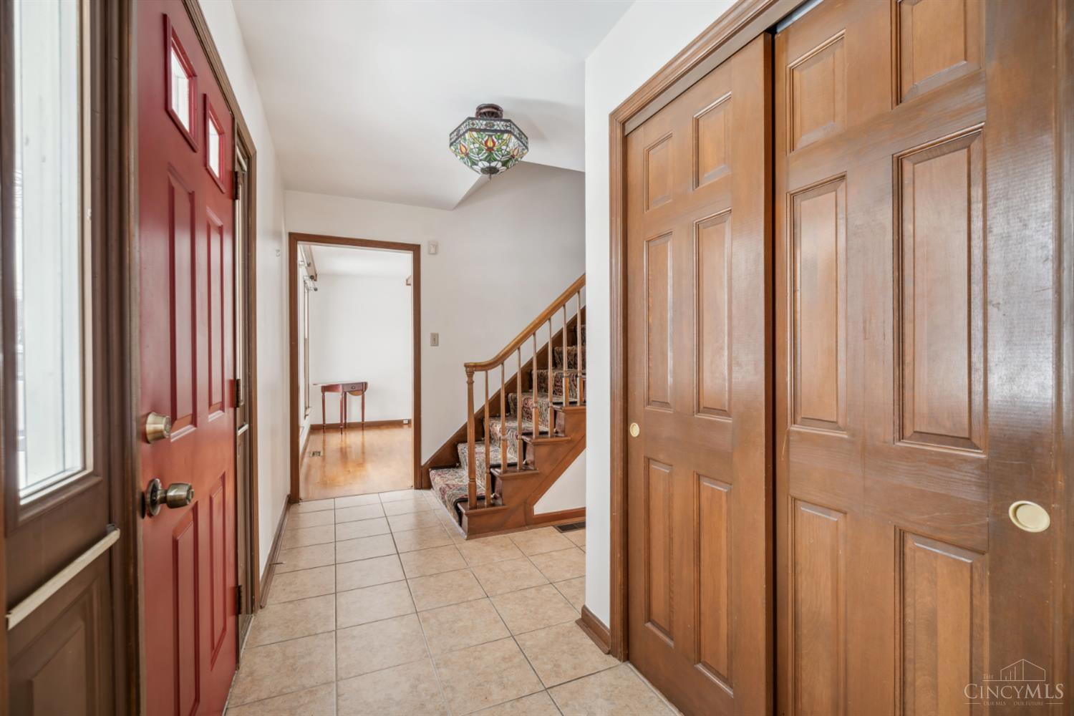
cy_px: 358
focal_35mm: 15
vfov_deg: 77.3
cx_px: 537
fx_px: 447
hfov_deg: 100.4
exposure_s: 1/1.67
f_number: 9
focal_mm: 15
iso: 200
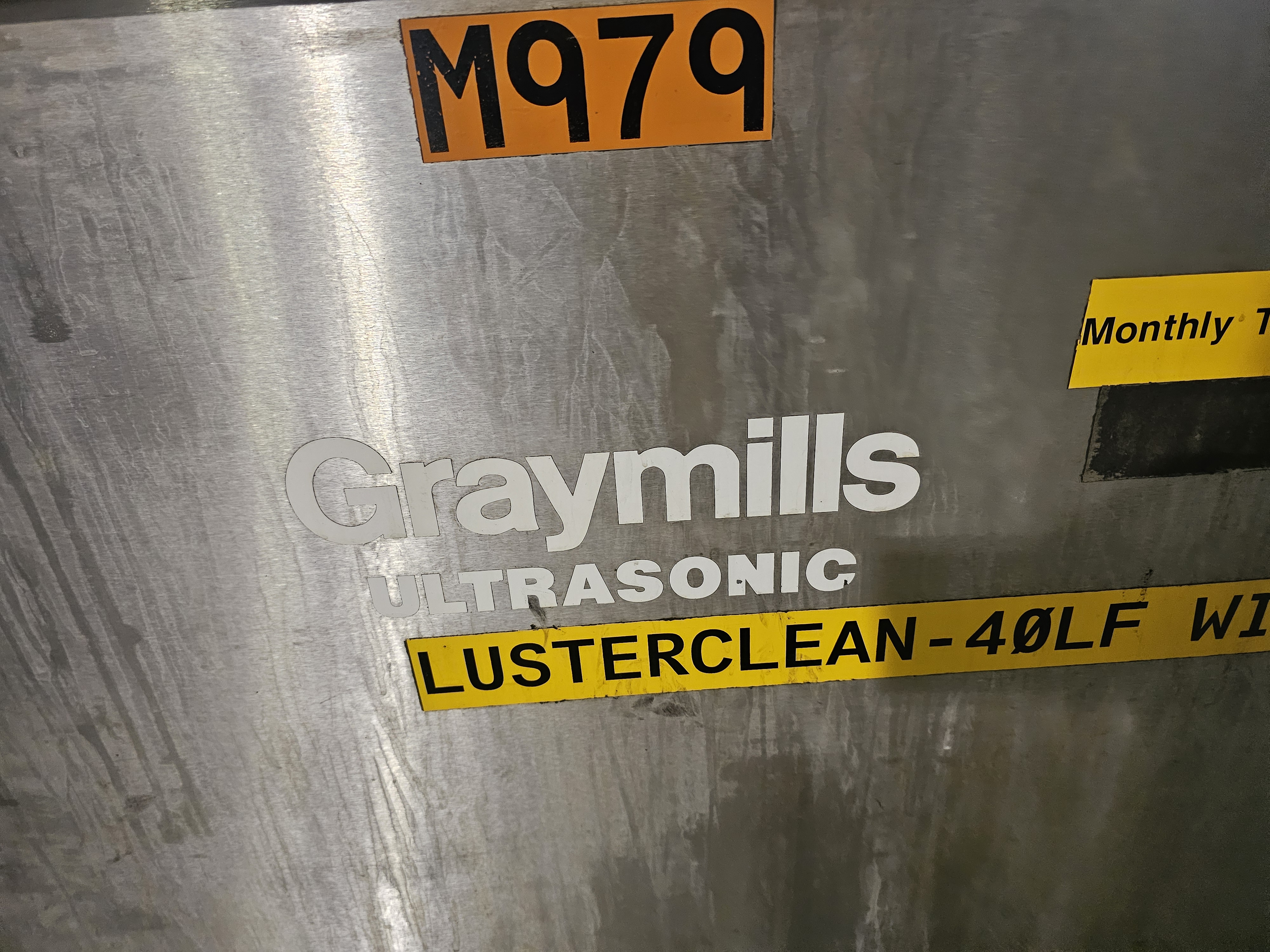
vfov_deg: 58.9
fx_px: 844
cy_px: 476
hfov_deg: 73.9
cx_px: 635
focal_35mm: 23
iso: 1000
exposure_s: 1/120
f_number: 1.7
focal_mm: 6.3
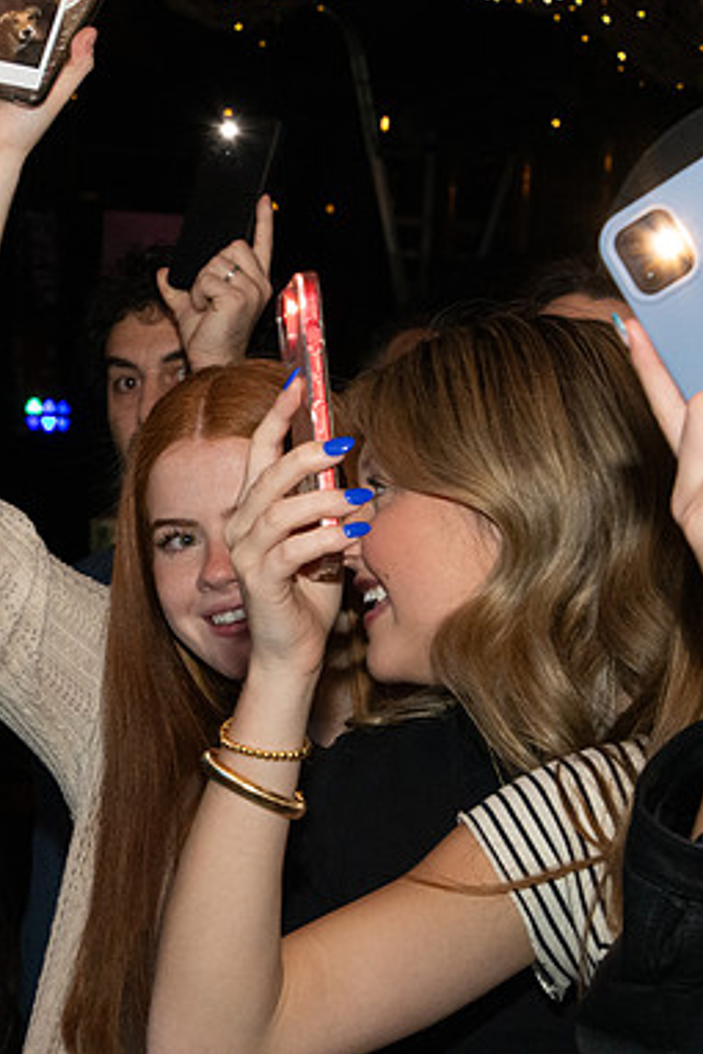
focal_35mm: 132
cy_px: 523
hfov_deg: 10.4
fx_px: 3863
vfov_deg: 15.5
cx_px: 94
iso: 4000
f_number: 9
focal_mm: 58
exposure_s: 1/160
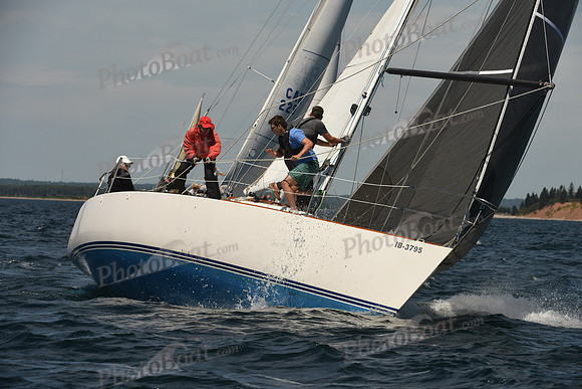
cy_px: 194
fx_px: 3234
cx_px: 291
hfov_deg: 10.3
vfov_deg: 6.9
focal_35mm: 200
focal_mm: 200
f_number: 8
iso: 250
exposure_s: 1/1000
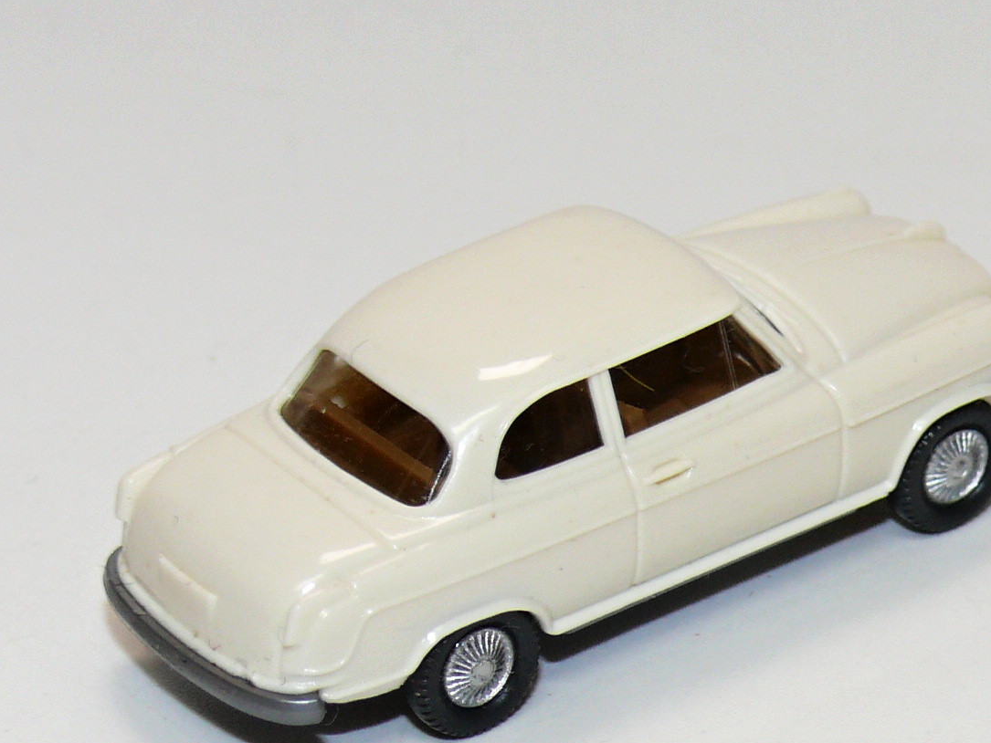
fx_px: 5784
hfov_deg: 9.8
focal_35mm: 202
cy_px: 384
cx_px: 583
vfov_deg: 7.4
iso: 100
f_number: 4
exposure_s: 1/30
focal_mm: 16.3
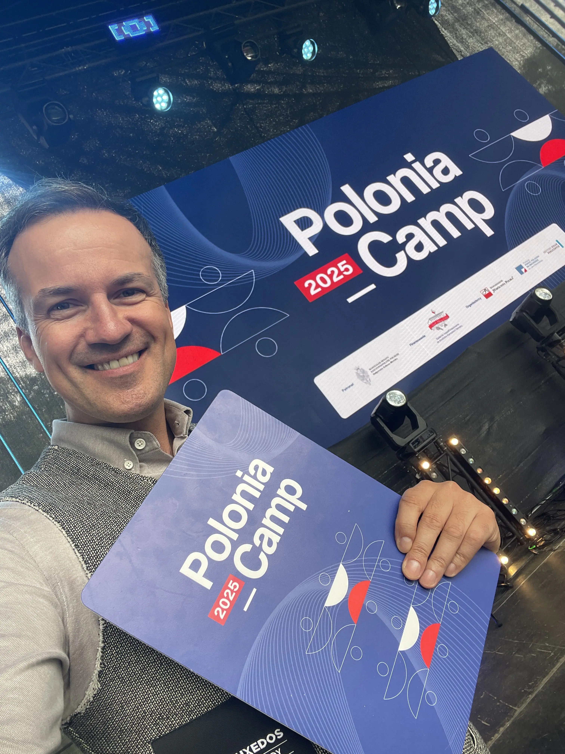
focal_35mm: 23
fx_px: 501
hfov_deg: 58.9
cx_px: 282
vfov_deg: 73.9
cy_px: 377
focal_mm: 2.71
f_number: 2.2
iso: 32
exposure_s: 1/121
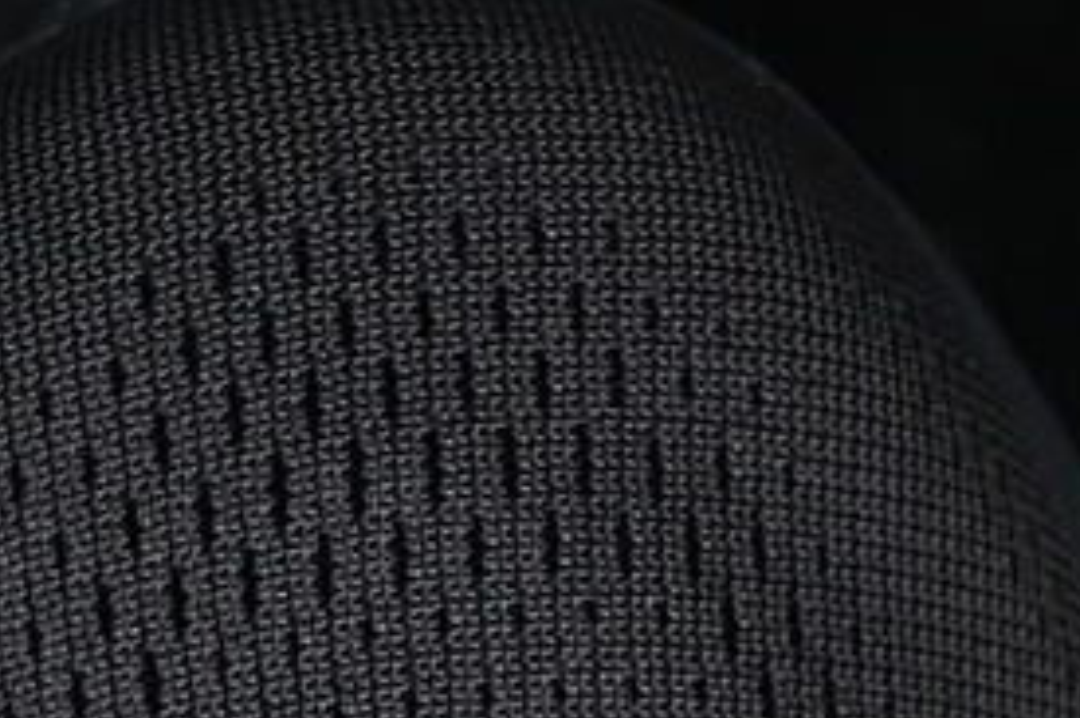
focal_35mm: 295
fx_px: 8844
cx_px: 401
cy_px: 1154
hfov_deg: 7.0
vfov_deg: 4.6
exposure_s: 1/50
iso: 160
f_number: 6.3
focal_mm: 50
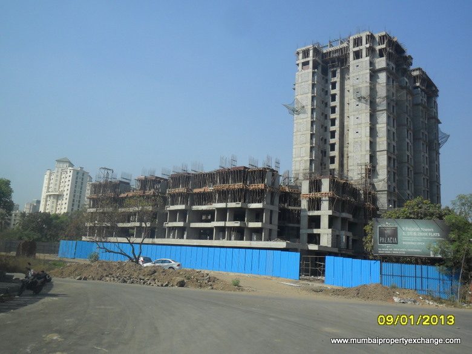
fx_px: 436
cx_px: 236
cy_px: 177
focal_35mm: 32
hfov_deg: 56.8
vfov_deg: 44.2
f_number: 9.4
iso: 100
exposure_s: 1/180
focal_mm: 5.7
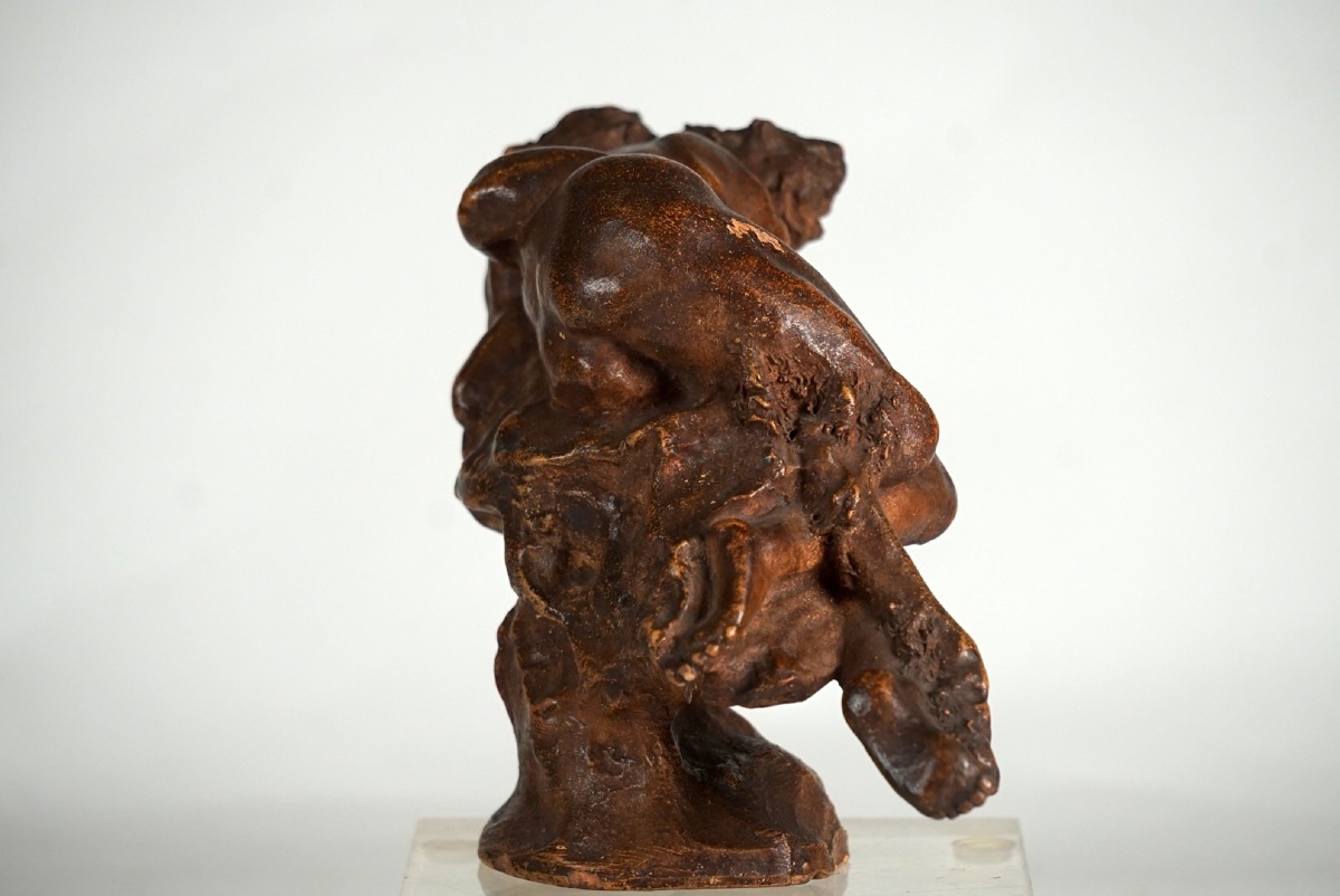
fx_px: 7710
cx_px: 670
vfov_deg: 6.6
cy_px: 448
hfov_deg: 9.9
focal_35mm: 207
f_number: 5.6
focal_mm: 138
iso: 500
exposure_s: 1/250
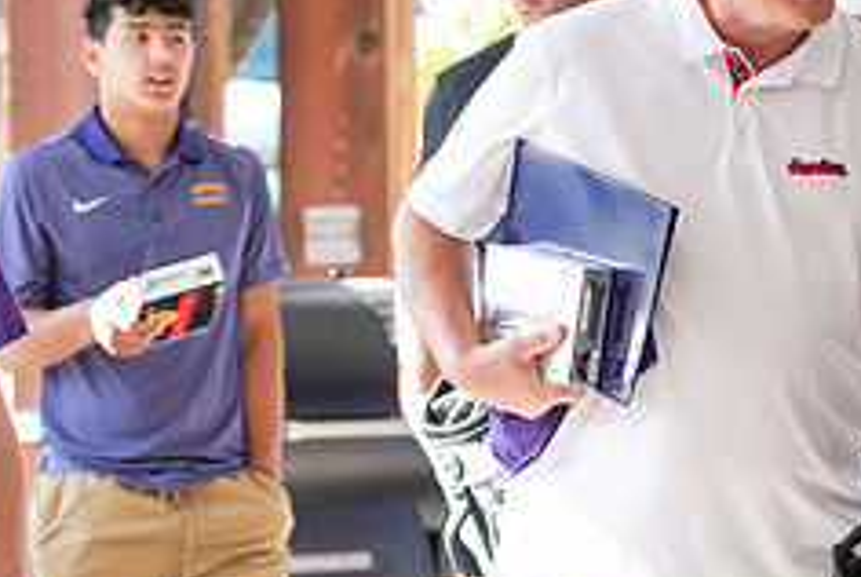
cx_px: 828
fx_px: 5053
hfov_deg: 9.7
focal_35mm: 211
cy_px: 228
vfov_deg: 6.5
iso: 320
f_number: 3.2
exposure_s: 1/320
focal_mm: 86
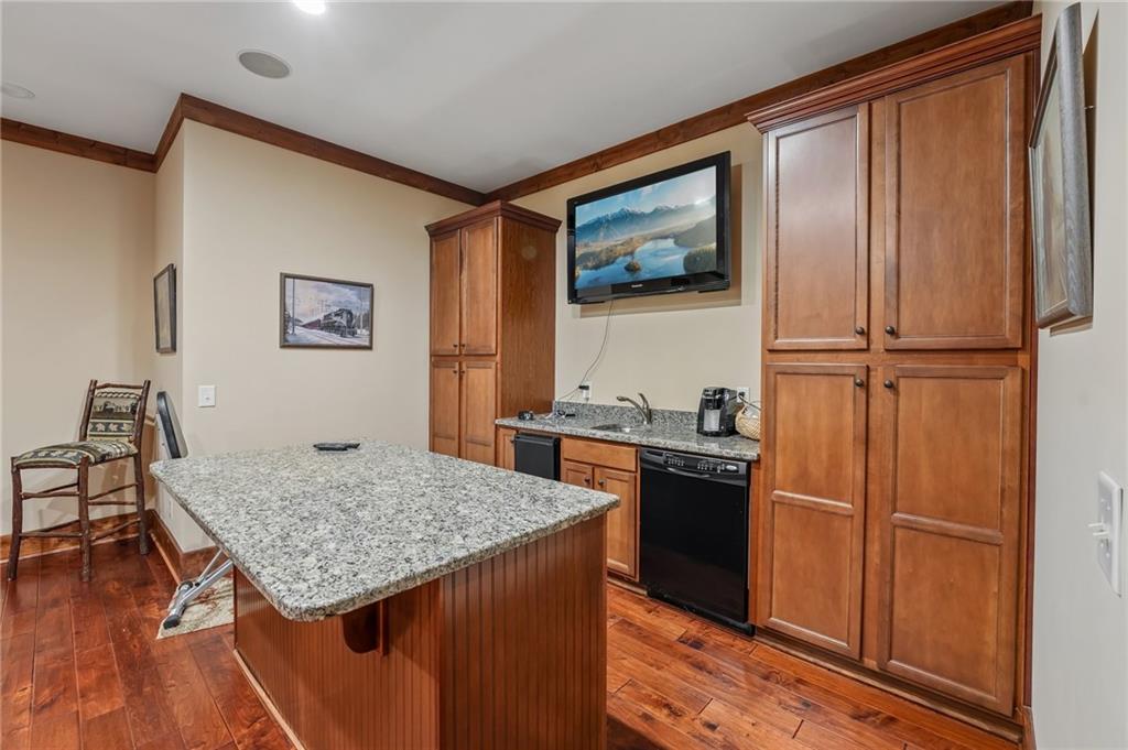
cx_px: 564
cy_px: 375
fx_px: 438
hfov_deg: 104.3
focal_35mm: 14
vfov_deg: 81.1
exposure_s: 1/3.33
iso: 320
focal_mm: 14
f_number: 8
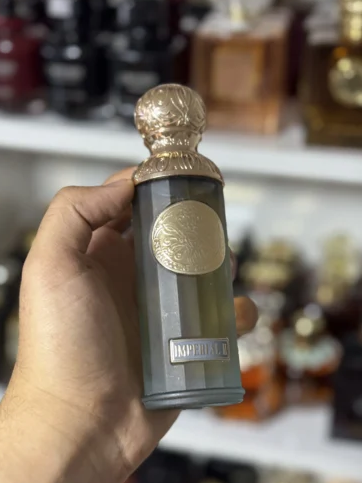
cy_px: 272
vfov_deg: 33.7
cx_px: 193
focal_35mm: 57
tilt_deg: -29.8
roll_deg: -1.2
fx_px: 795
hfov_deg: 25.6
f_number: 1.78
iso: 160
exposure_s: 1/50
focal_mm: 6.76
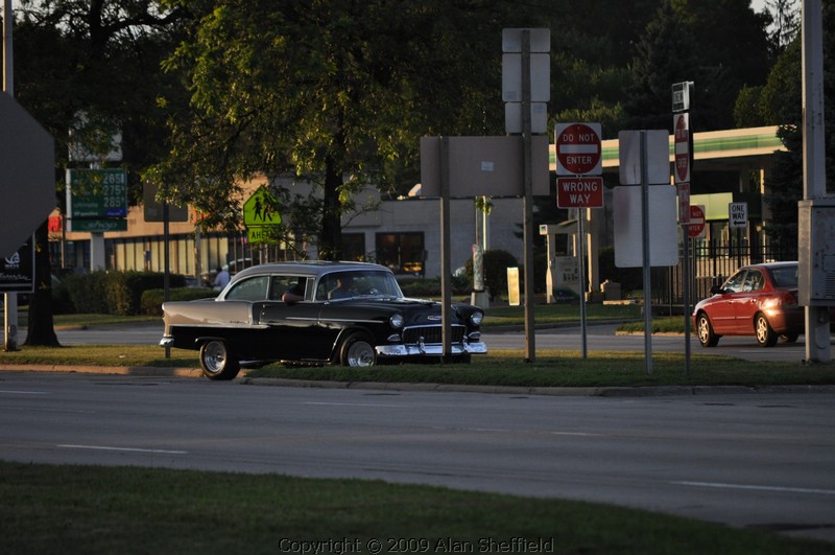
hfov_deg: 6.9
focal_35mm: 300
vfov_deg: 4.6
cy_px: 278
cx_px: 418
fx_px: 6948
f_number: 5.6
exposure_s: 1/800
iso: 800
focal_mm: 200
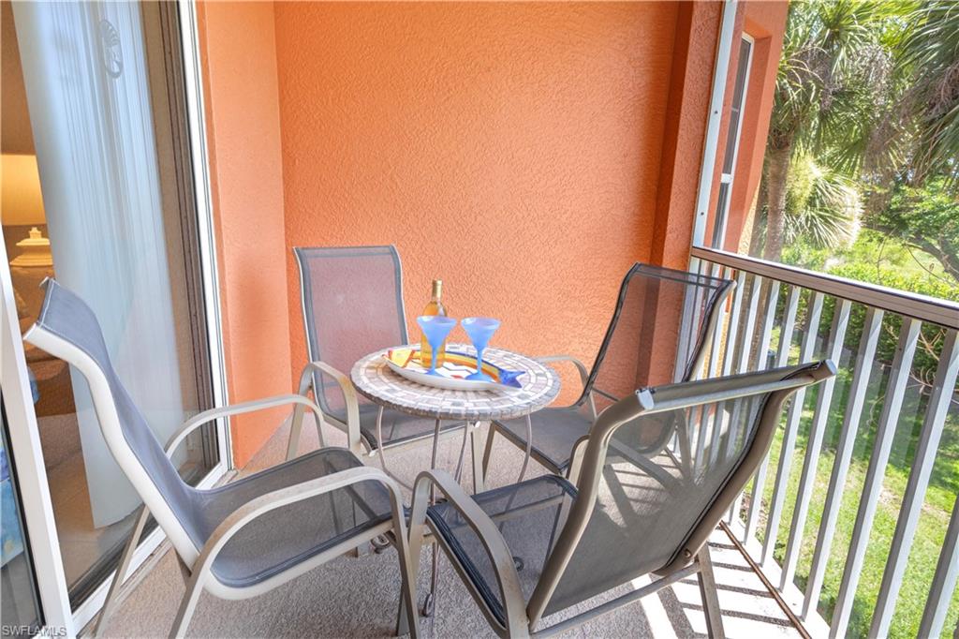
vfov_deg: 61.3
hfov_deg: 83.3
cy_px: 320
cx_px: 480
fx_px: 539
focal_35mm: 20
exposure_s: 1/20
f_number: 3.8
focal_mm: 13.5
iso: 100
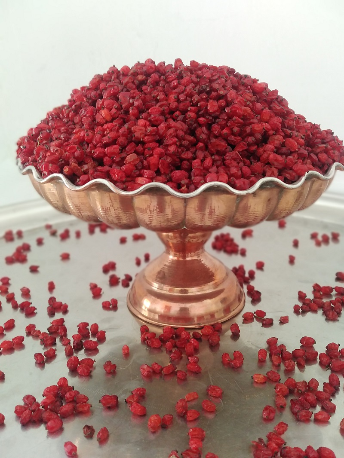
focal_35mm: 26
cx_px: 172
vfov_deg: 67.3
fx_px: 344
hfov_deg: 53.1
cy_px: 229
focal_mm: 3.62
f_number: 4
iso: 220
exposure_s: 1/24
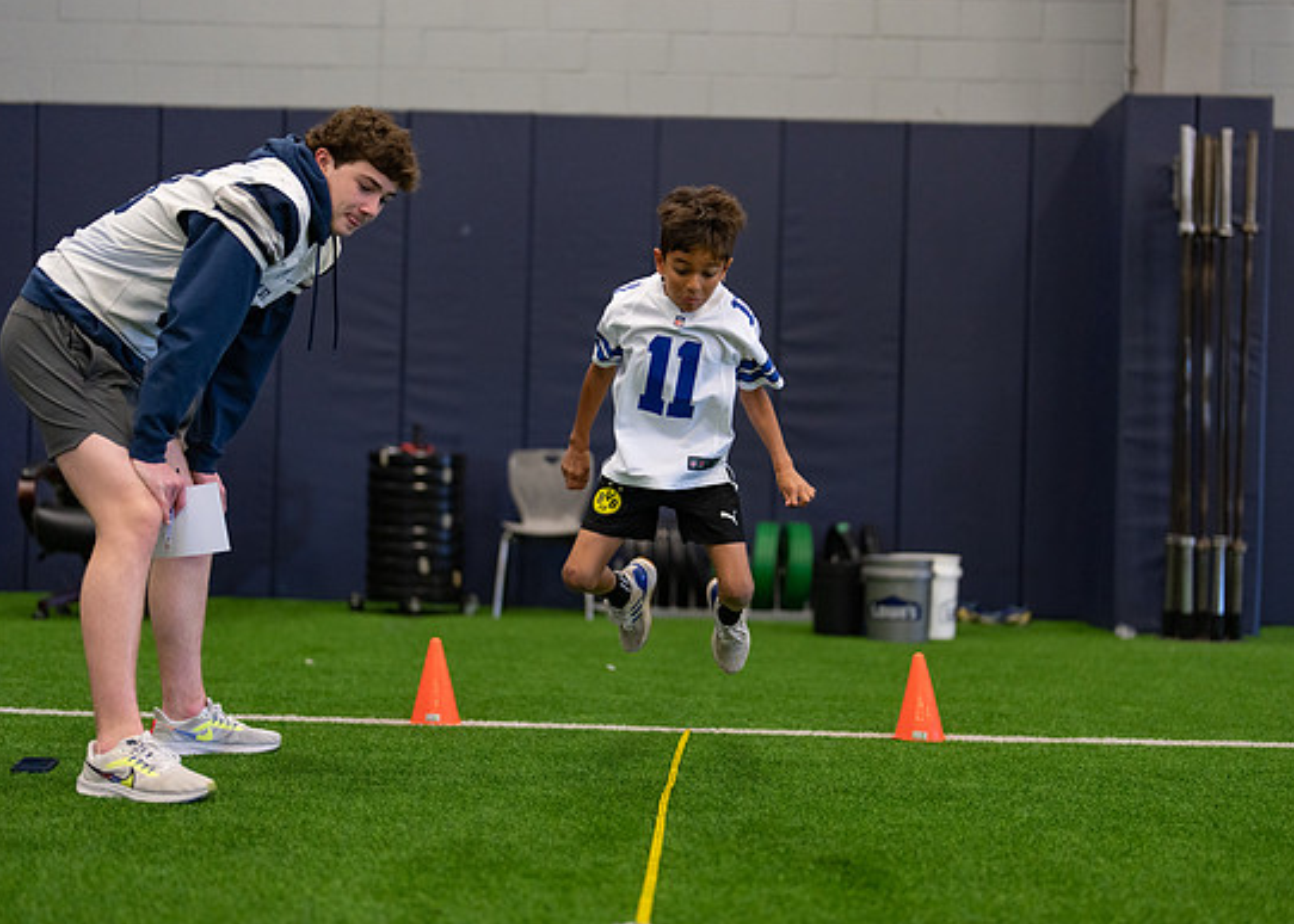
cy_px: 485
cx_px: 680
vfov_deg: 24.9
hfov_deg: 34.3
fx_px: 2095
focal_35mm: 57
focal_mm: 50
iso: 1250
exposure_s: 1/1000
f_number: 1.2
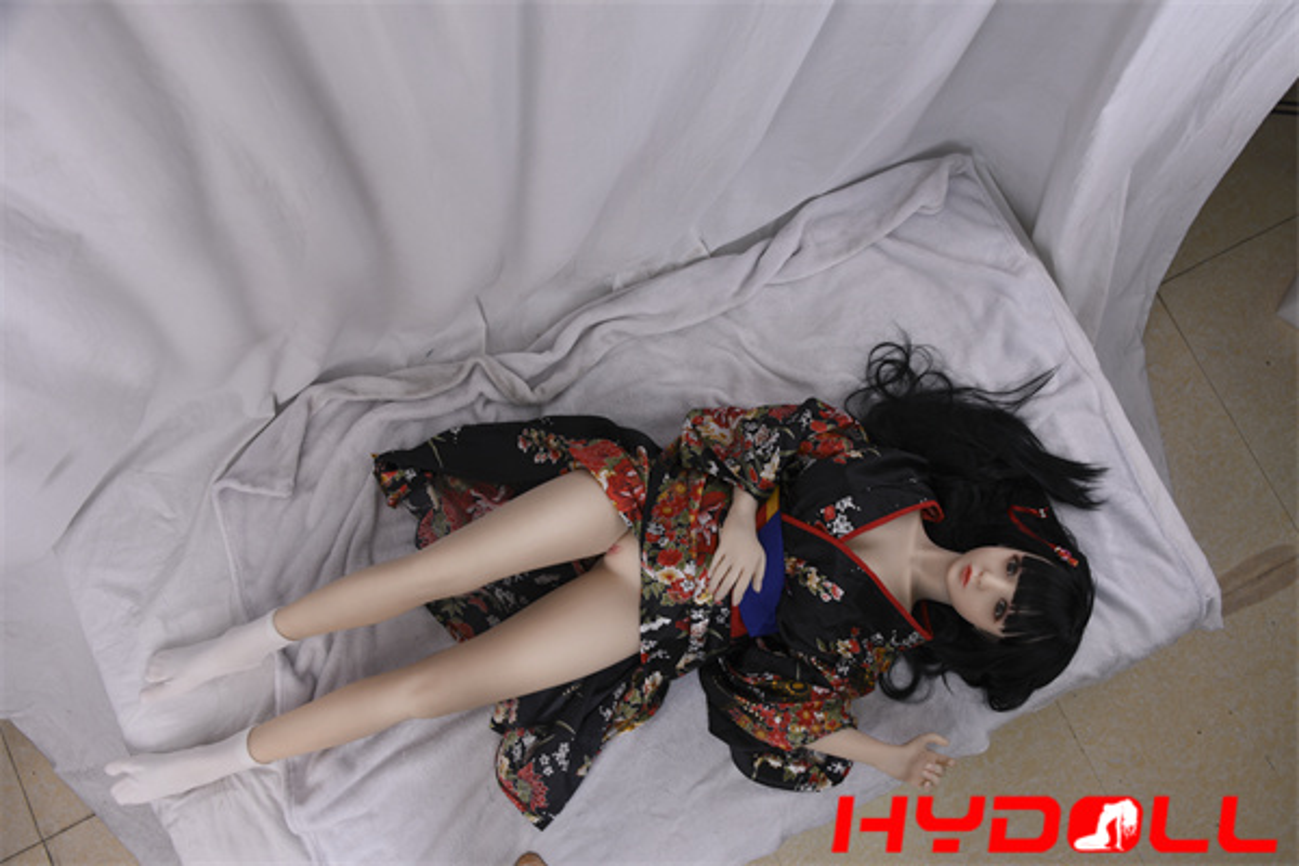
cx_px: 650
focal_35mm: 32
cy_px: 433
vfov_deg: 41.1
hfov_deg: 58.7
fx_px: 1155
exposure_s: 1/30
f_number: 6.3
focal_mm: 32
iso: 100
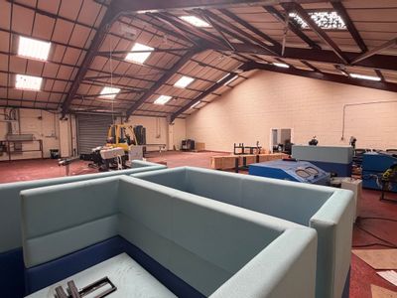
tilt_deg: -3.1
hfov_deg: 102.1
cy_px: 149
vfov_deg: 85.7
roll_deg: +0.2
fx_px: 161
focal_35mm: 14
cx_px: 198
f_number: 2.2
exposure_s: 1/121
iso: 100
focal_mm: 2.22
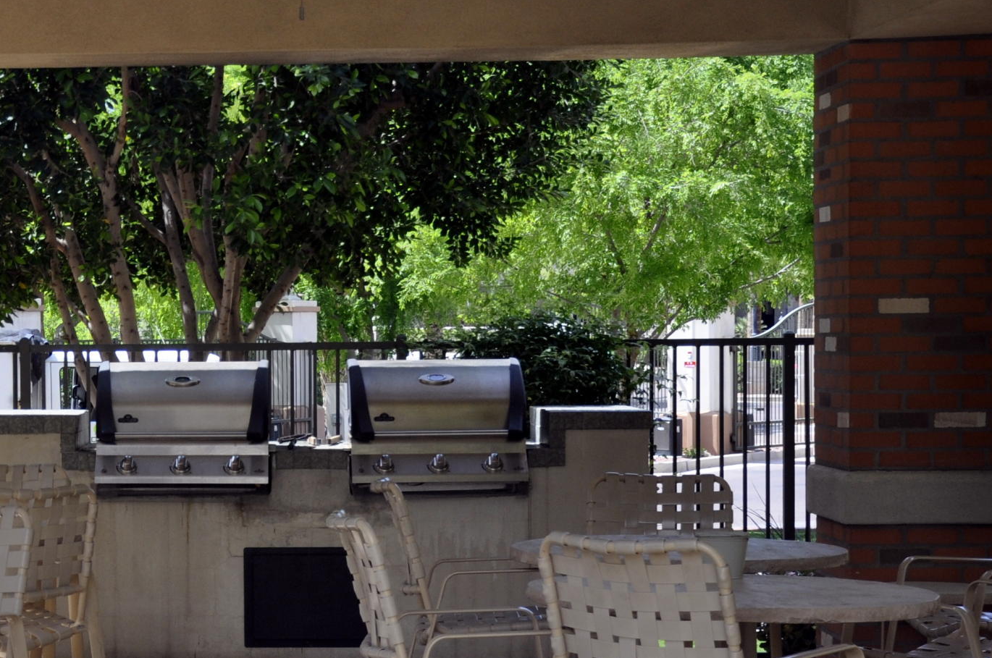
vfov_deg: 14.8
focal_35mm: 92
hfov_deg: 21.6
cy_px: 387
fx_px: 2531
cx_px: 90
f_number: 5.6
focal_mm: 28
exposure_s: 1/125
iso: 220
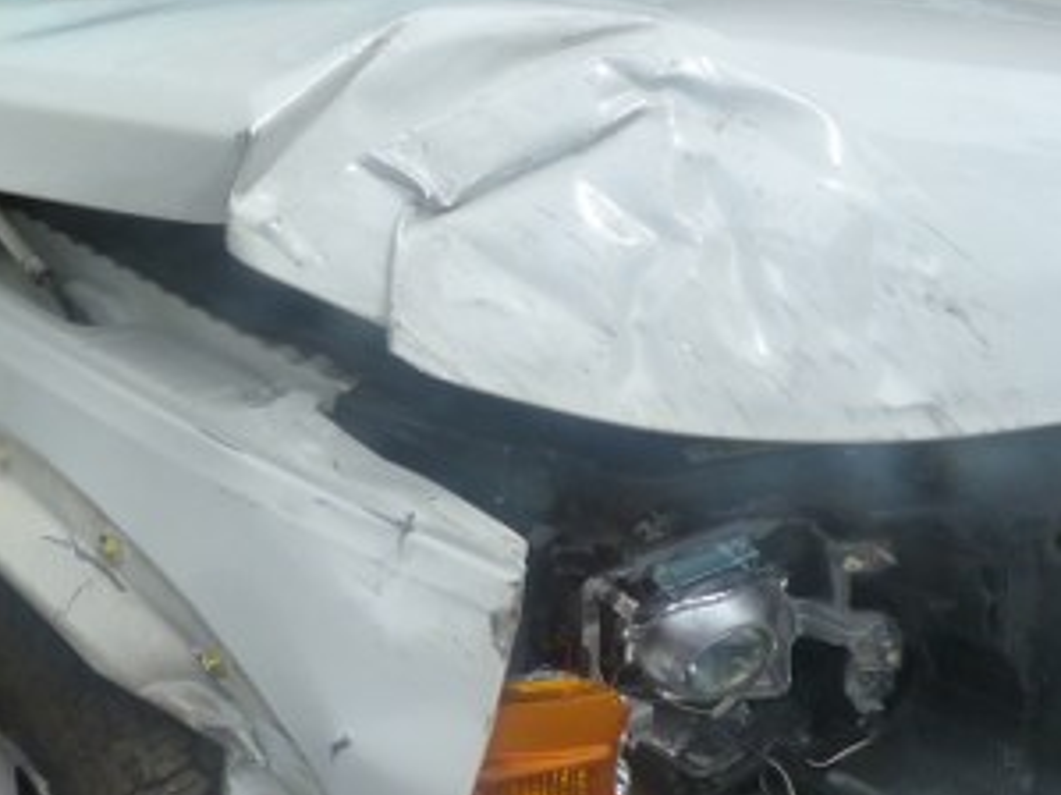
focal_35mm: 67
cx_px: 334
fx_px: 2053
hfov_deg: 28.7
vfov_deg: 21.8
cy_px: 270
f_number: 5.6
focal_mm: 4.5
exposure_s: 1/400
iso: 125
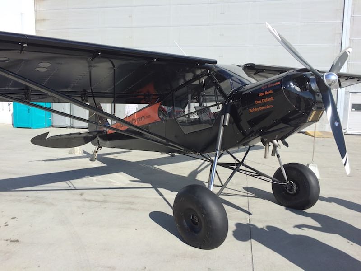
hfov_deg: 61.7
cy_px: 136
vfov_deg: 48.2
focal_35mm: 29
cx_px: 180
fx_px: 302
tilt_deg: -6.7
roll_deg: -0.8
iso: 32
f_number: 2.2
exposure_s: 1/1786
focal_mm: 4.15
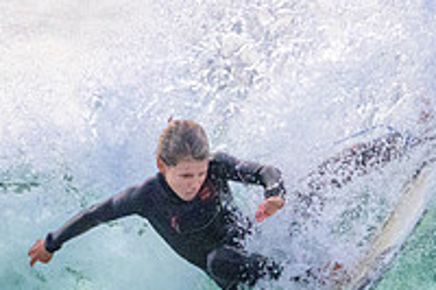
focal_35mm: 2641
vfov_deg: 0.5
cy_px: 351
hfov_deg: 0.8
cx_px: 295
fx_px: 31958
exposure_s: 1/2000
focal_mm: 800
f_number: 11
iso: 5600
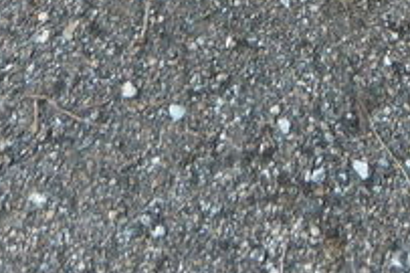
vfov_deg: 8.0
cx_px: 364
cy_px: -453
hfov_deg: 13.2
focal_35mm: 154
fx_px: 1752
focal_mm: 5.2
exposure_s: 1/50
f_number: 3.3
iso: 100
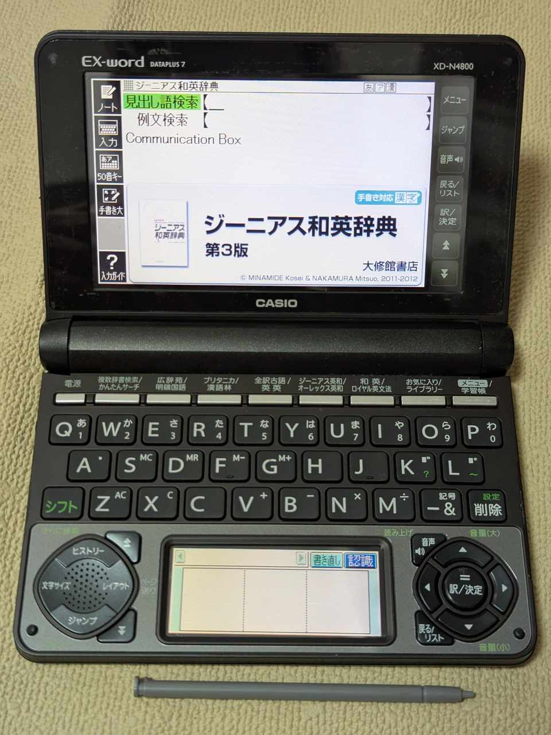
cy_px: 368
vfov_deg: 39.7
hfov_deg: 30.3
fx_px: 1019
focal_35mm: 48
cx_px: 276
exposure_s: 1/44.4
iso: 229
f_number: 1.85
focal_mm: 6.81
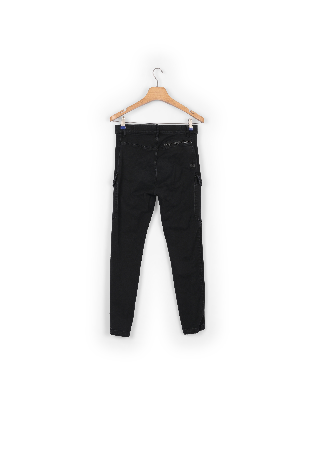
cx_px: 158
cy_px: 238
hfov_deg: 34.2
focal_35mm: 39
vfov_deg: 49.6
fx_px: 514
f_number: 13
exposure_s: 1/200
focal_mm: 39
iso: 100
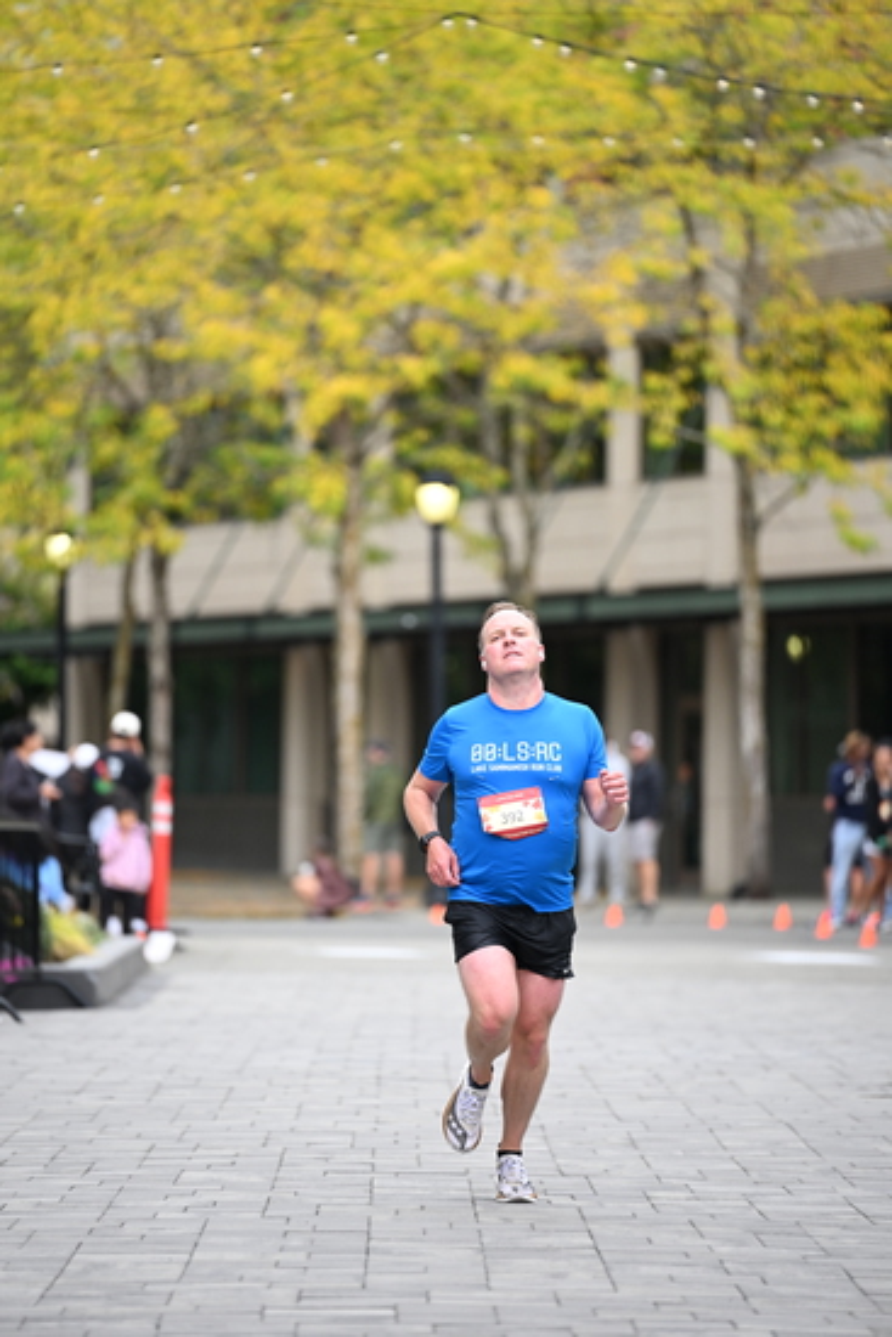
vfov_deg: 10.3
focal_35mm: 200
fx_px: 7428
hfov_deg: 6.9
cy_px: 668
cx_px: 446
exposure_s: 1/1600
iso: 640
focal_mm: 200
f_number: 2.8
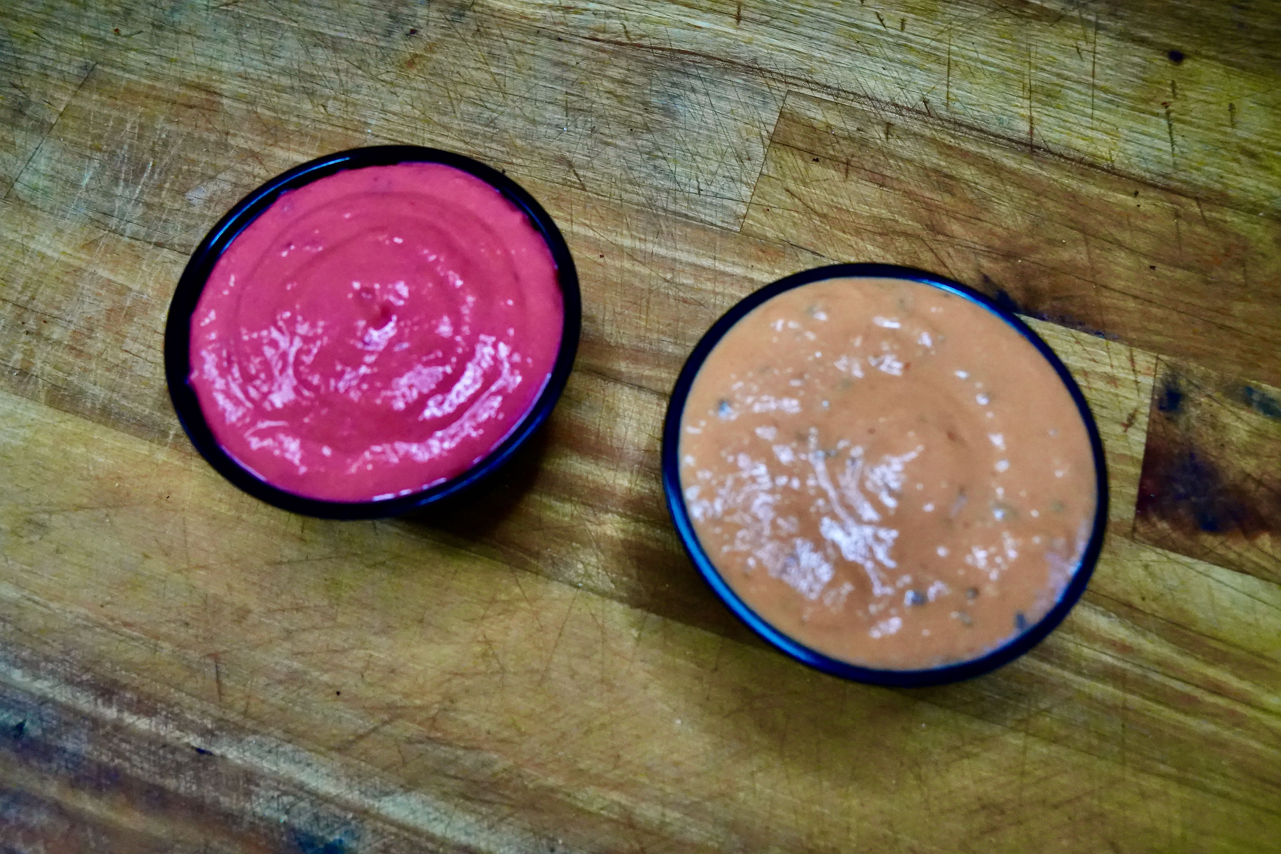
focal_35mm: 25
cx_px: 640
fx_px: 890
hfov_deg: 71.5
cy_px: 427
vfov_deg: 51.3
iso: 8000
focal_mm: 17
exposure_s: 1/250
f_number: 6.3
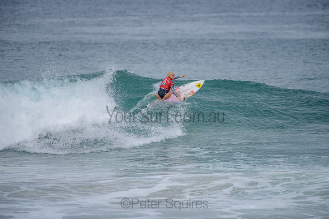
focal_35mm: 500
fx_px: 4570
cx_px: 164
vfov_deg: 2.8
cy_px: 110
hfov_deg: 4.1
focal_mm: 500
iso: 250
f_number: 5.6
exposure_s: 1/2000
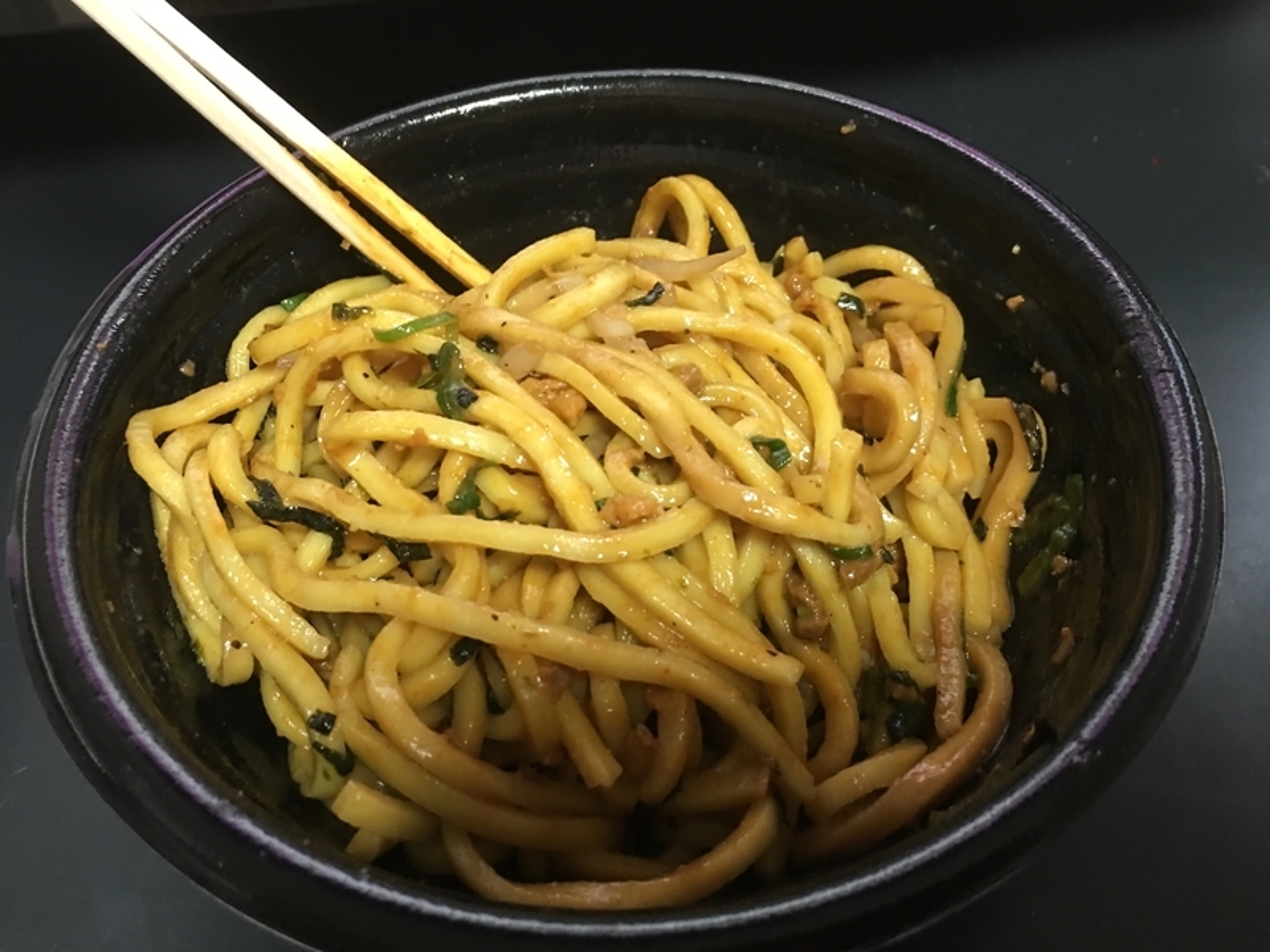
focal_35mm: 29
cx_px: 635
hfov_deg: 61.7
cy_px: 476
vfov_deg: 48.2
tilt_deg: -51.9
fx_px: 1064
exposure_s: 1/10
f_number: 2.2
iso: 100
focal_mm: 4.15
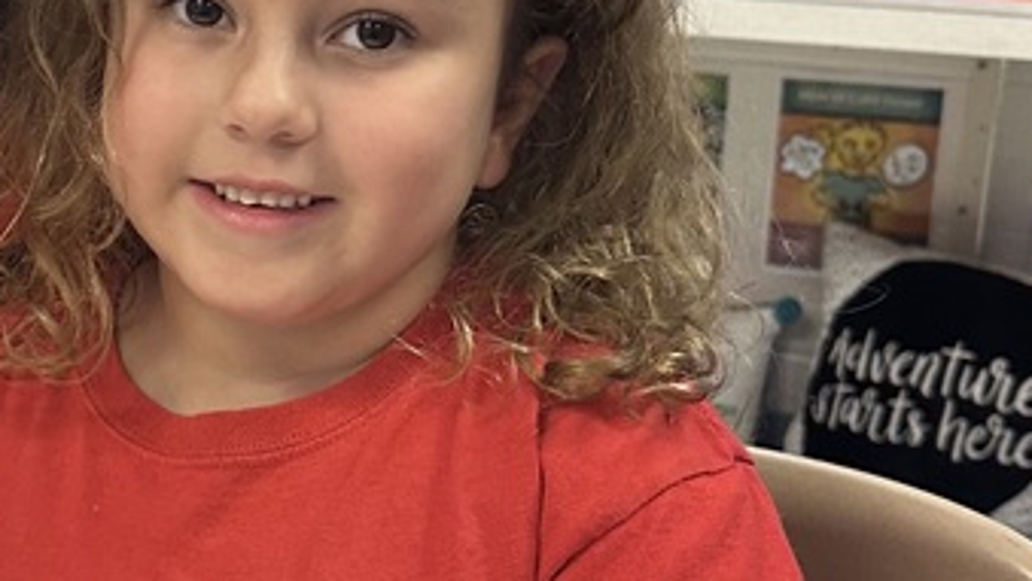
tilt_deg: -14.4
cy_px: 228
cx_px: 152
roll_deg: -1.6
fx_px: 2163
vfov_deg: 15.3
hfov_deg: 26.2
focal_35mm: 79
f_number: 1.78
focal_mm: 6.86
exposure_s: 1/60
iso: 400
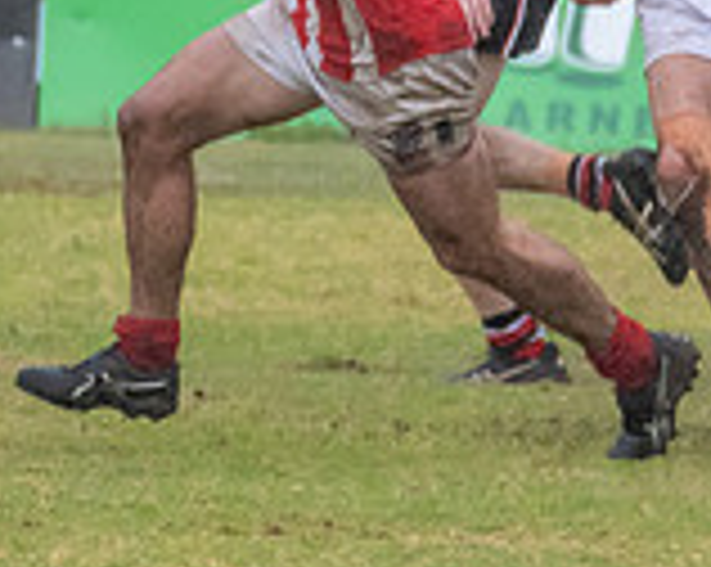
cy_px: -150
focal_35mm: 2841
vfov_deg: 0.5
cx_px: -360
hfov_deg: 0.7
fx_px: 59709
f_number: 7.1
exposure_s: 1/2500
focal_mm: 460
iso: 1250
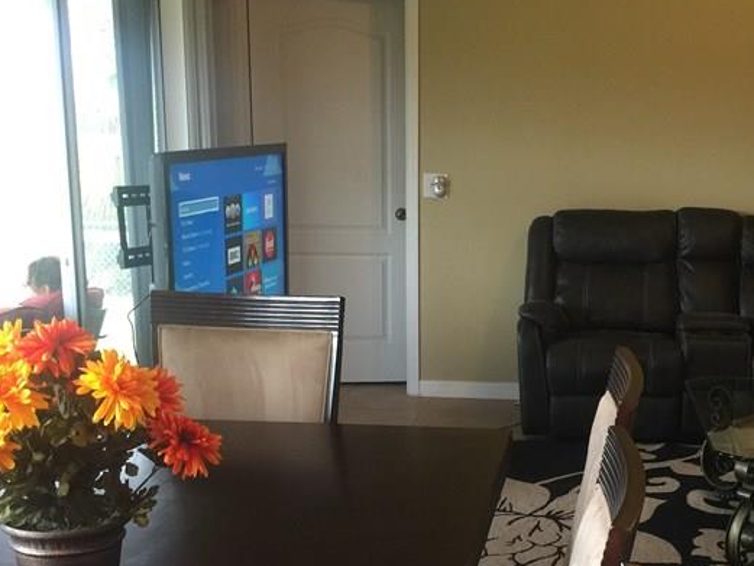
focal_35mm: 57
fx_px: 1242
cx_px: 603
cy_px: 402
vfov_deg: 25.5
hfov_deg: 32.8
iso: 50
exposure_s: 1/15
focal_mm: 4.15
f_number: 2.2
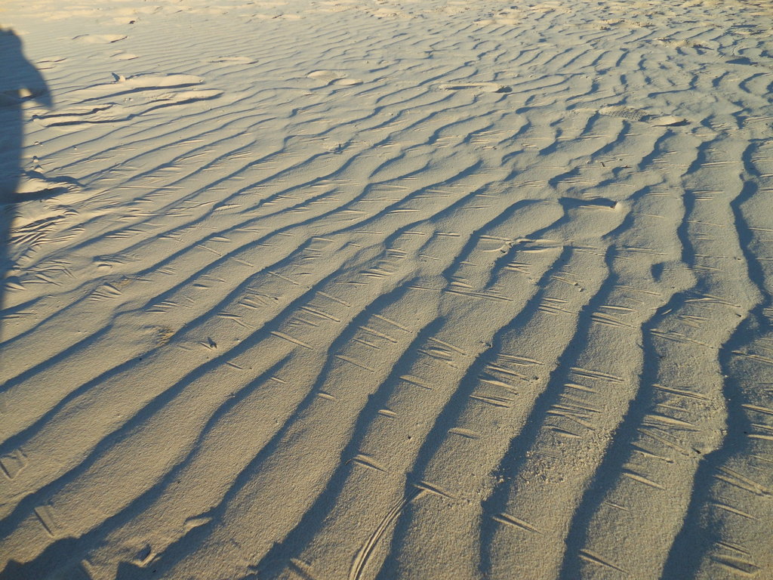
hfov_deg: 69.4
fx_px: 558
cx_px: 386
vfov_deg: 54.9
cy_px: 290
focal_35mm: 25
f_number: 3.2
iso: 80
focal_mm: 4.5
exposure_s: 1/800
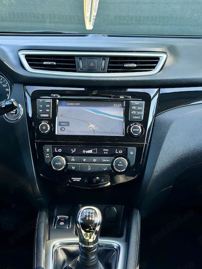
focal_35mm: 48
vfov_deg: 39.7
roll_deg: -2.3
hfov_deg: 30.3
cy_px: 134
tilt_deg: -19.1
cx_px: 101
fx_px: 373
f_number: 1.78
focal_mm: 6.86
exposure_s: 1/167
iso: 100
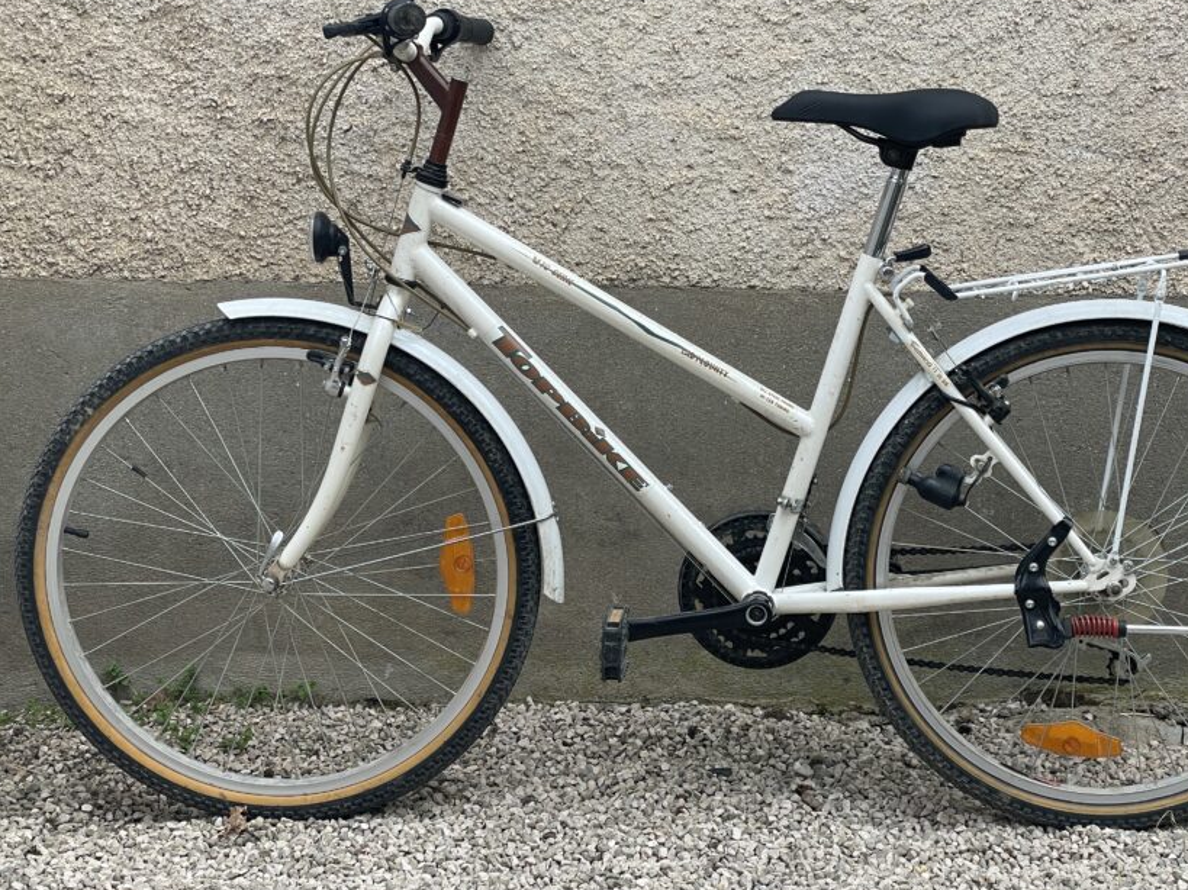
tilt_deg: -11.7
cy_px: 396
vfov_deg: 22.6
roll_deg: -0.4
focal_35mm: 65
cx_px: 718
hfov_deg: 29.7
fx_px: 2230
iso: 25
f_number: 2
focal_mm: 6
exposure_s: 1/494
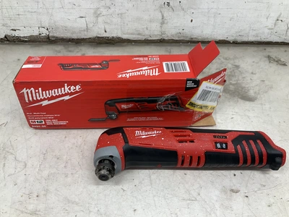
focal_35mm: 29
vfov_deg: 48.2
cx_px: 144
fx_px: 242
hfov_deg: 61.7
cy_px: 108
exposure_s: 1/120
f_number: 1.8
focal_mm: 3
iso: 50
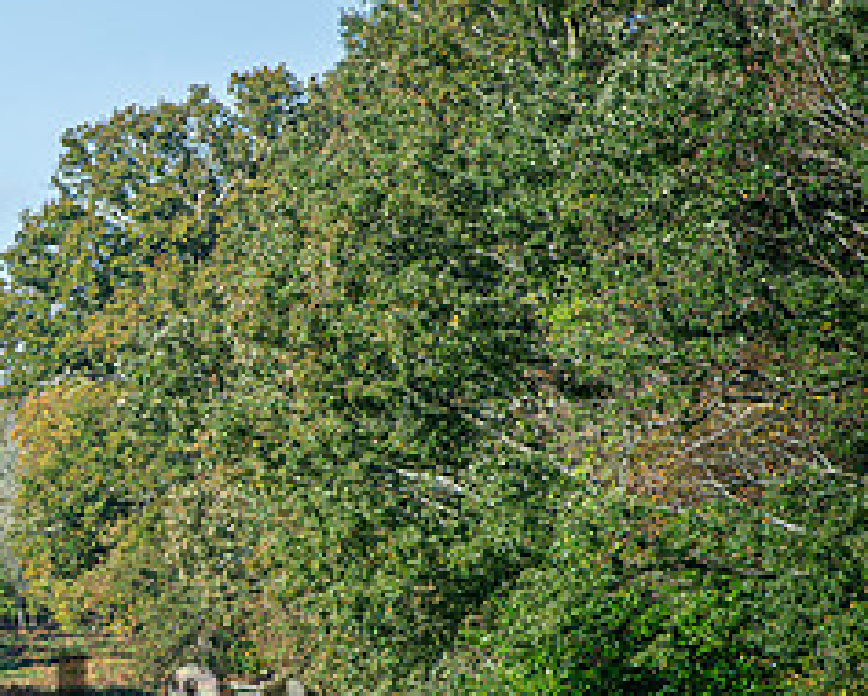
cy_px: 524
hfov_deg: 4.2
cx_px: -121
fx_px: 11801
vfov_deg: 3.4
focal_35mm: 459
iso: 125
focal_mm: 200
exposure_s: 1/1000
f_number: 4.5
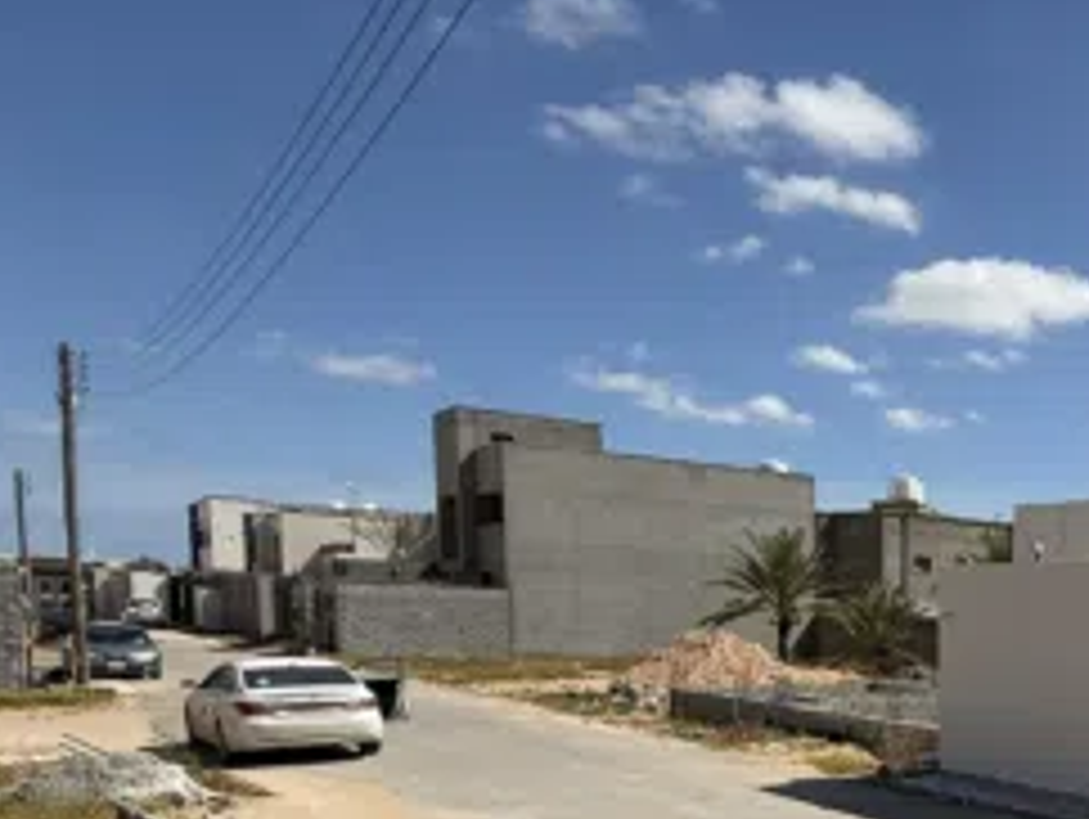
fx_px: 1165
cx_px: 1318
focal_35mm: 37
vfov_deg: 36.6
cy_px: 716
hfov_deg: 37.4
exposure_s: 1/3663
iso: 50
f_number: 2.2
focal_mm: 2.22
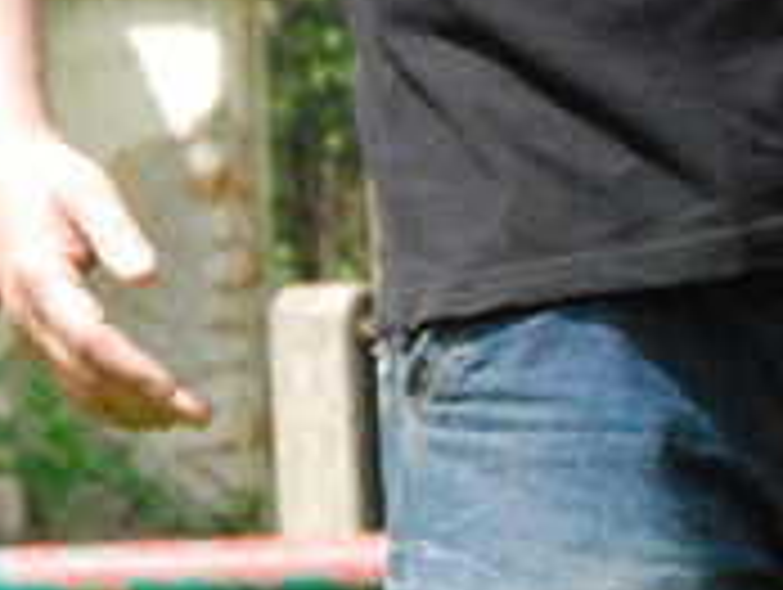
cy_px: 1099
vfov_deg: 2.4
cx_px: 1292
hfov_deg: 3.2
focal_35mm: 610
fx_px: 13817
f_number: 11
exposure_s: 1/2000
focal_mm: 92
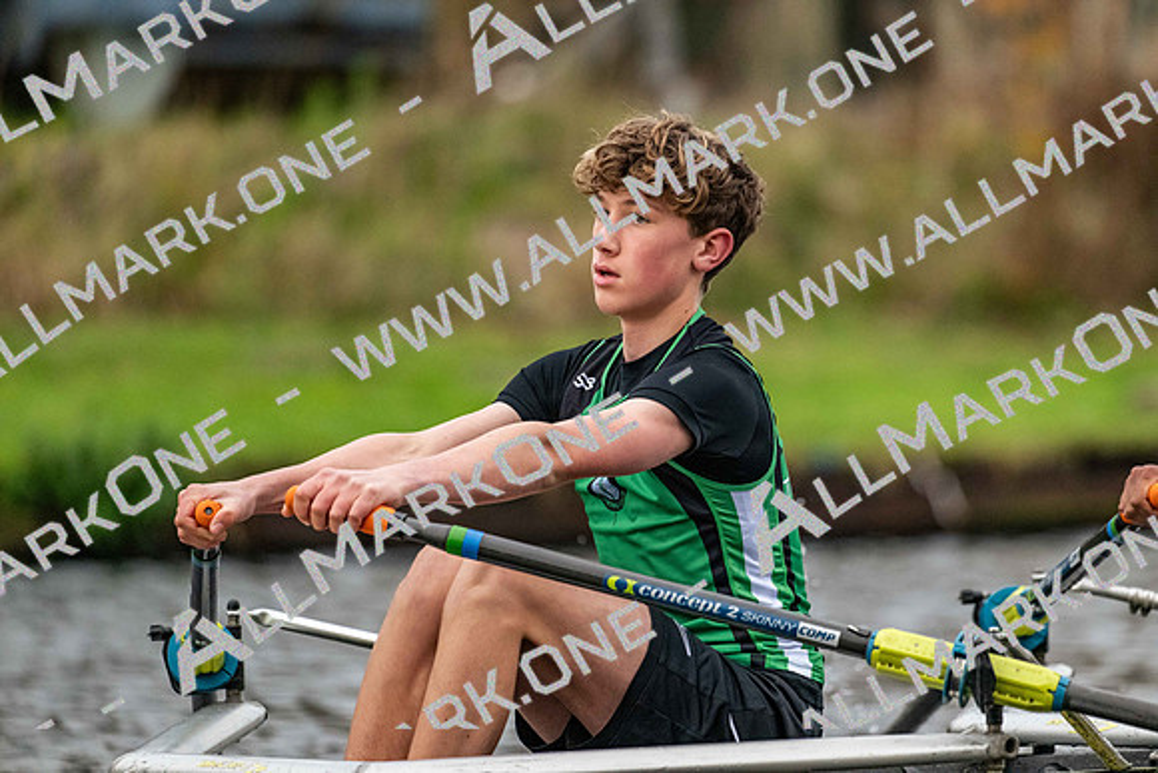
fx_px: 12869
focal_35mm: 400
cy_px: 386
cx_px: 579
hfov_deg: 5.2
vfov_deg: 3.4
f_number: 4.5
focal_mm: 400
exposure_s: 1/2000
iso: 5000
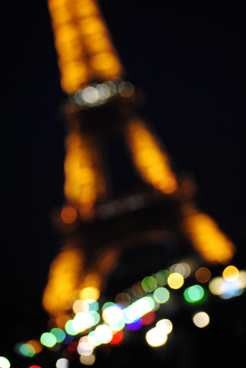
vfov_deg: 22.6
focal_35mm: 90
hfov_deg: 15.2
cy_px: 184
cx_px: 123
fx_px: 920
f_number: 4
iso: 800
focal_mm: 60
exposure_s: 1/15
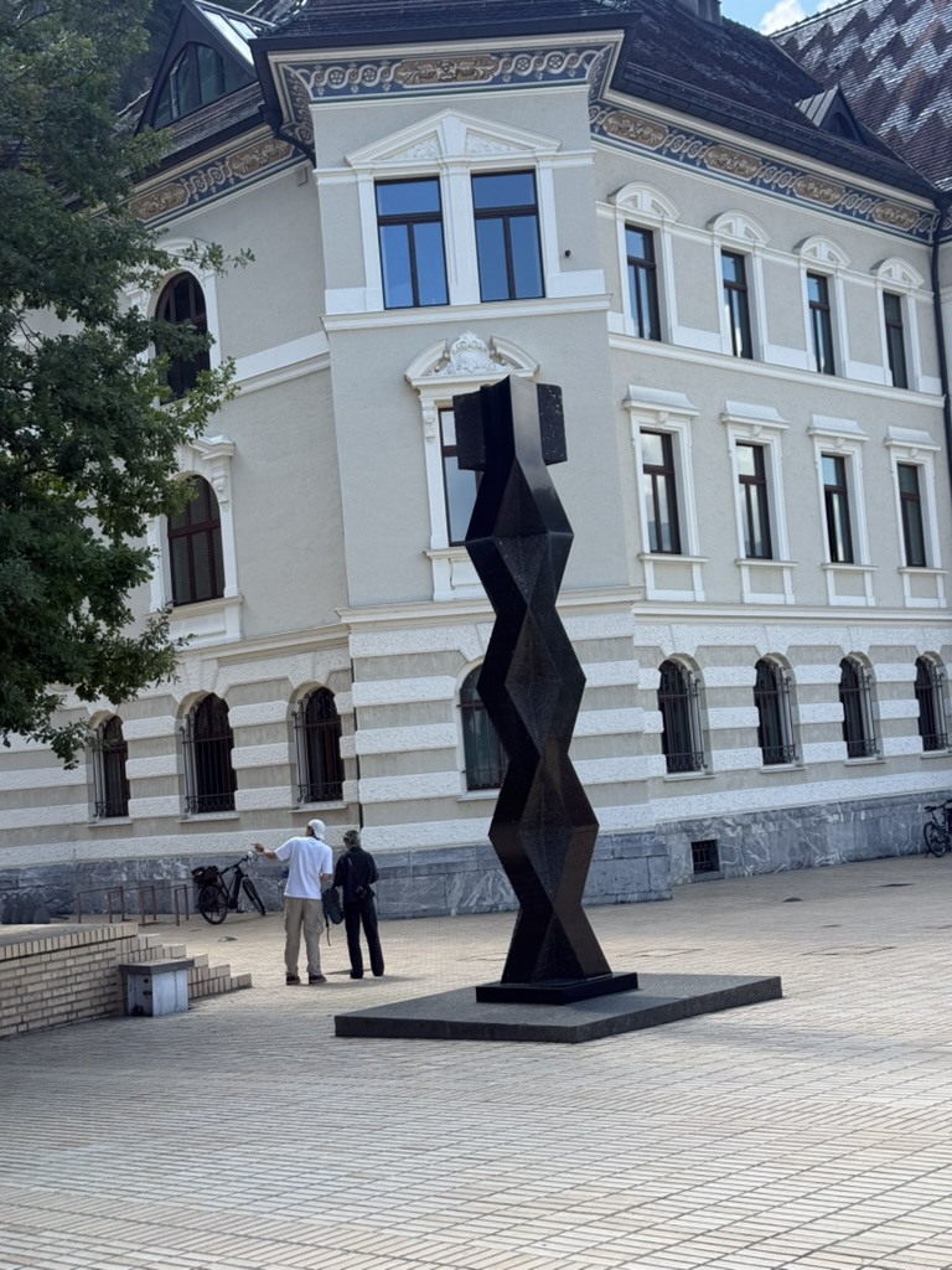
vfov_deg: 39.7
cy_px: 635
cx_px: 476
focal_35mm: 48
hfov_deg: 30.3
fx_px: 1760
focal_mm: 6.76
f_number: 1.78
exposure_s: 1/2146
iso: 100
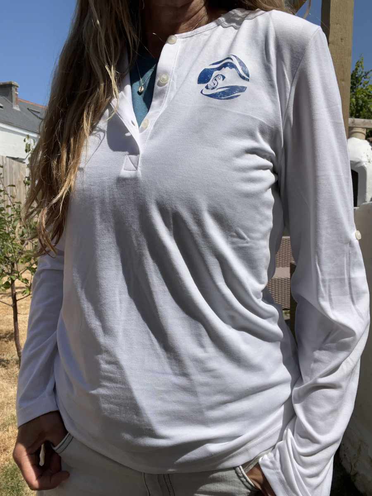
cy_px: 248
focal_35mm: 30
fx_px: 430
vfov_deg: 60.0
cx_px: 186
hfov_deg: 46.8
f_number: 2.2
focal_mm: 2.7
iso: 32
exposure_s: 1/2825
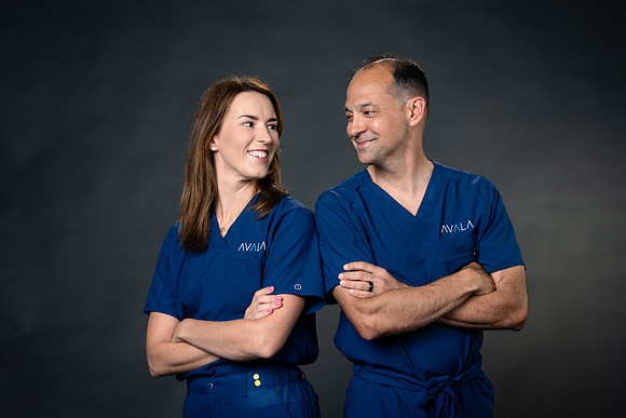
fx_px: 1478
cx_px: 313
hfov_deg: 23.9
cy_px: 209
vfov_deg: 16.1
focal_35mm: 85
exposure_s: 1/160
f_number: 4
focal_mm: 85
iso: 200
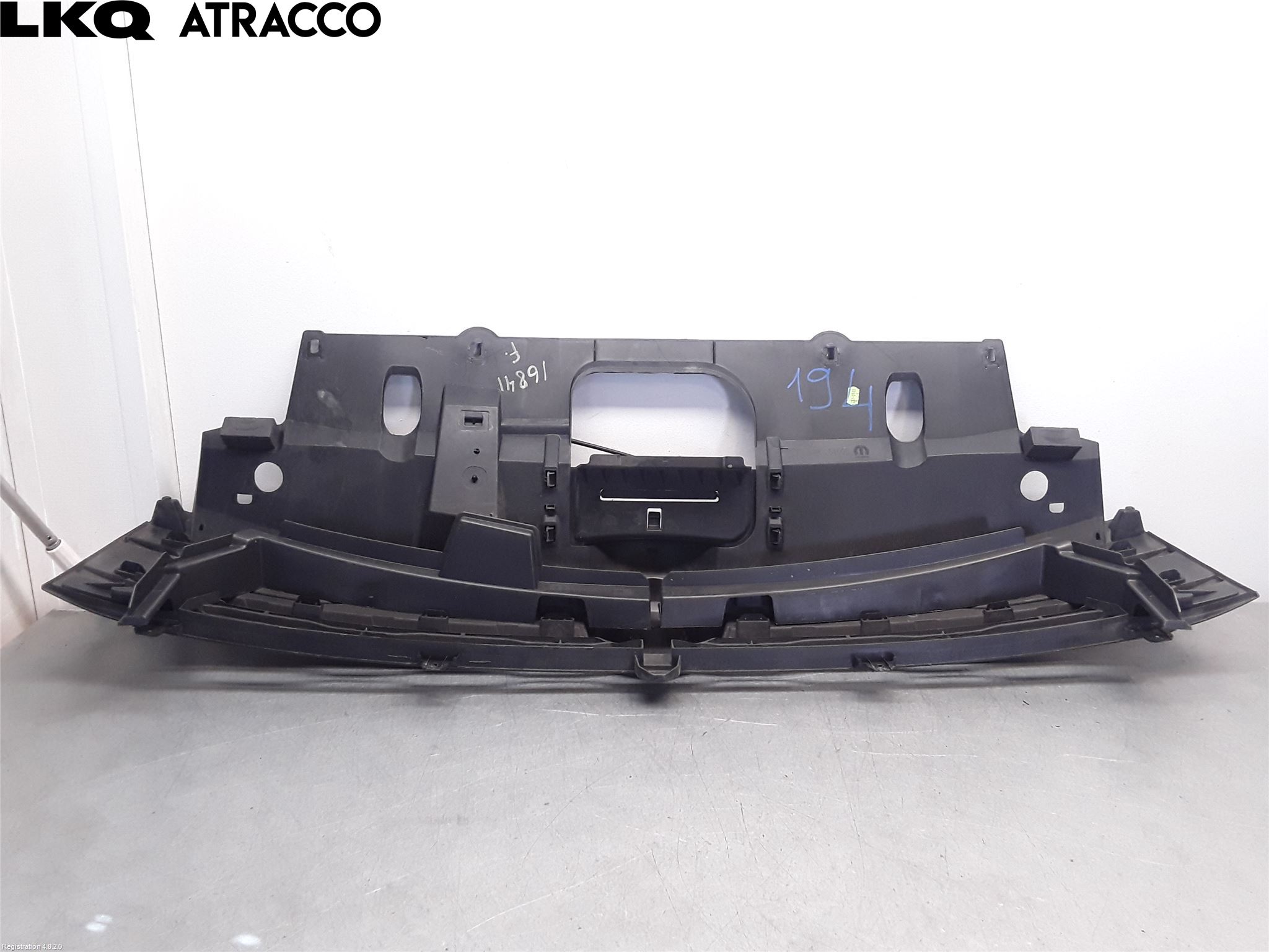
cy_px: 476
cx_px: 634
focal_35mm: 28
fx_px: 1026
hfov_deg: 63.4
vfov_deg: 49.7
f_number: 1.9
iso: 100
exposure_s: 1/100
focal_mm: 2.91
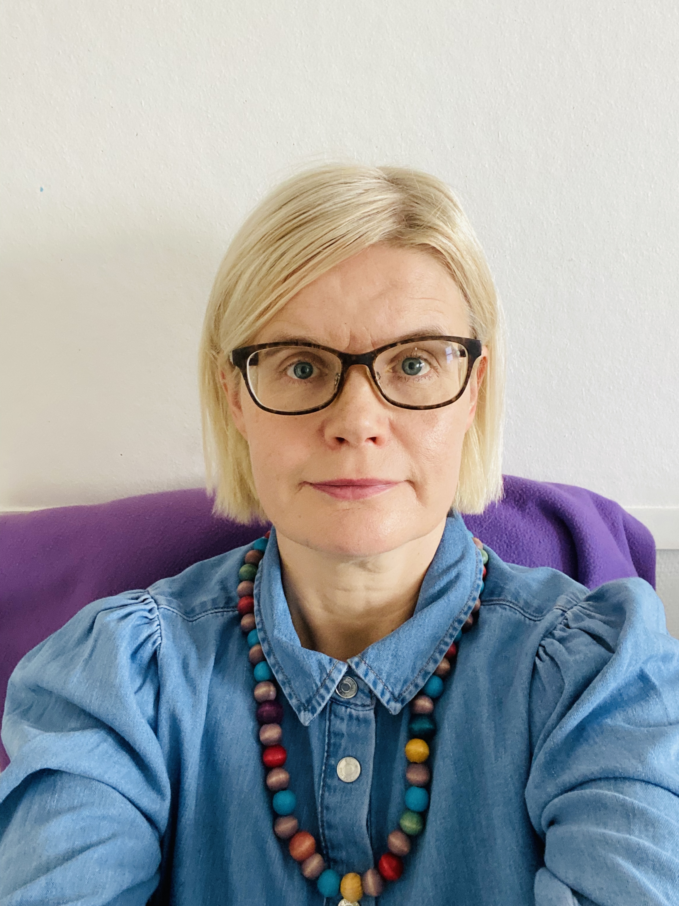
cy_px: 453
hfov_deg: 46.8
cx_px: 340
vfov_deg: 60.0
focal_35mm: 30
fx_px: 785
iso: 250
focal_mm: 2.71
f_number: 2.2
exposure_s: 1/60
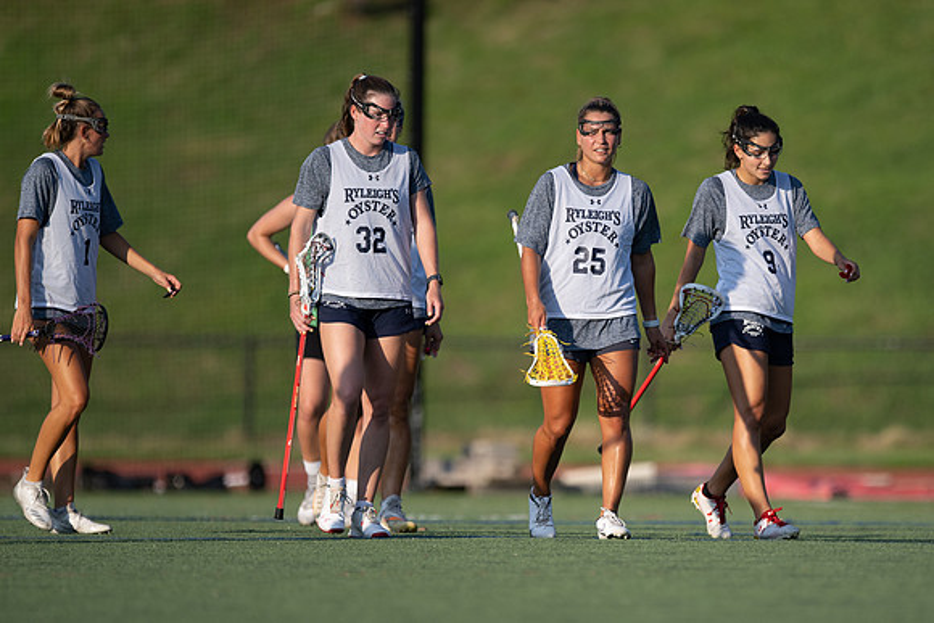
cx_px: 644
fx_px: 15922
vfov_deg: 2.2
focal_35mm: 614
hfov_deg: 3.4
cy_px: 427
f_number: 2.8
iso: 160
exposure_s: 1/2000
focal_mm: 400
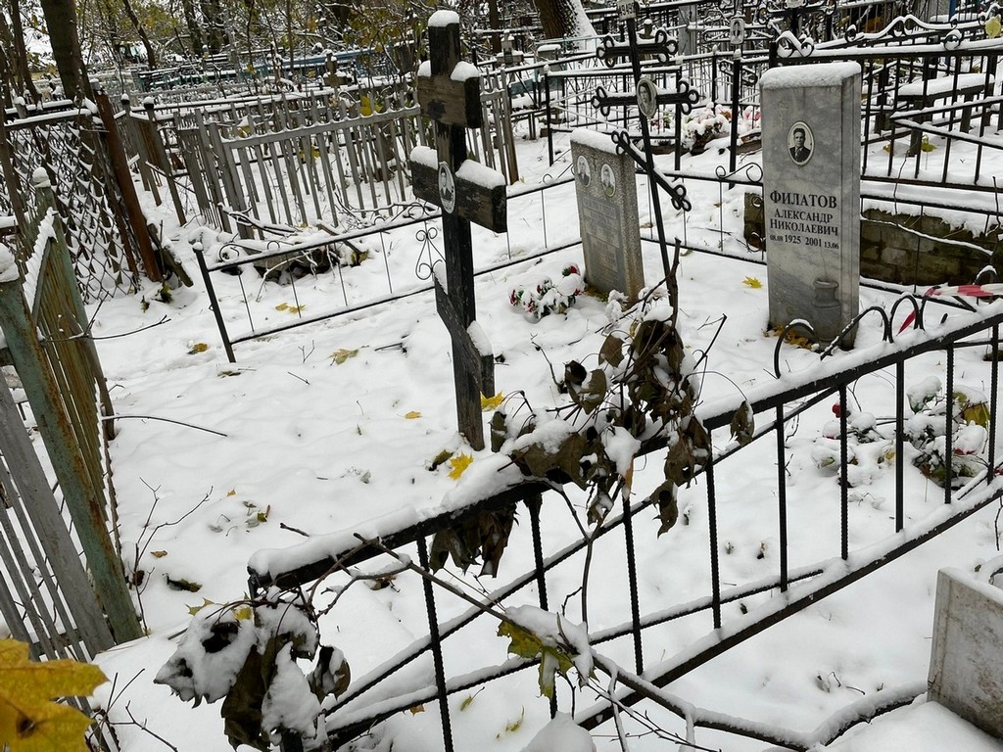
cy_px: 376
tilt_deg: -20.2
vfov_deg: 53.1
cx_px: 502
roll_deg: +5.7
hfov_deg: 67.3
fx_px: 753
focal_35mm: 26
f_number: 1.6
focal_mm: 4.2
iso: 32
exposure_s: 1/176
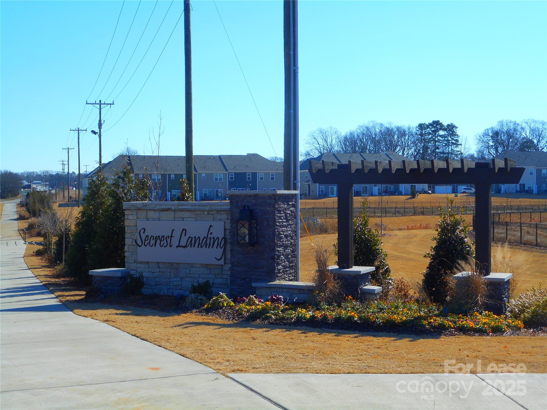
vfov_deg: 28.6
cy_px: 205
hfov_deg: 37.5
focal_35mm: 51
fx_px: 806
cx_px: 274
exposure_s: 1/500
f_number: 4.9
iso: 80
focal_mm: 9.1
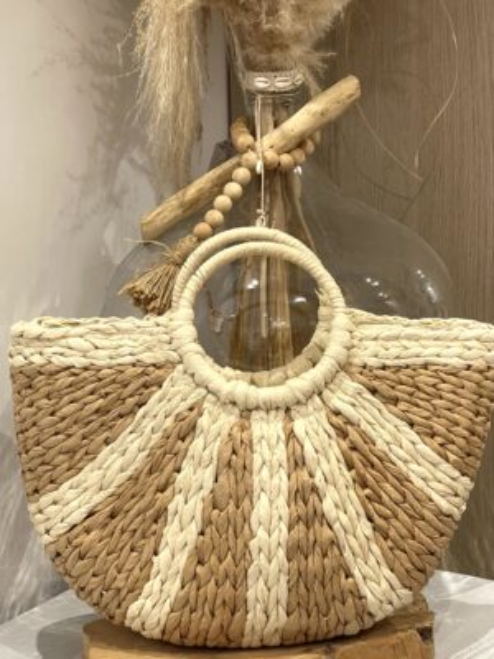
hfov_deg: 22.9
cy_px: 330
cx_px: 247
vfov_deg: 30.3
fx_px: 1218
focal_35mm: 64
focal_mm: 7.5
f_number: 2.2
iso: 125
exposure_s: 1/50
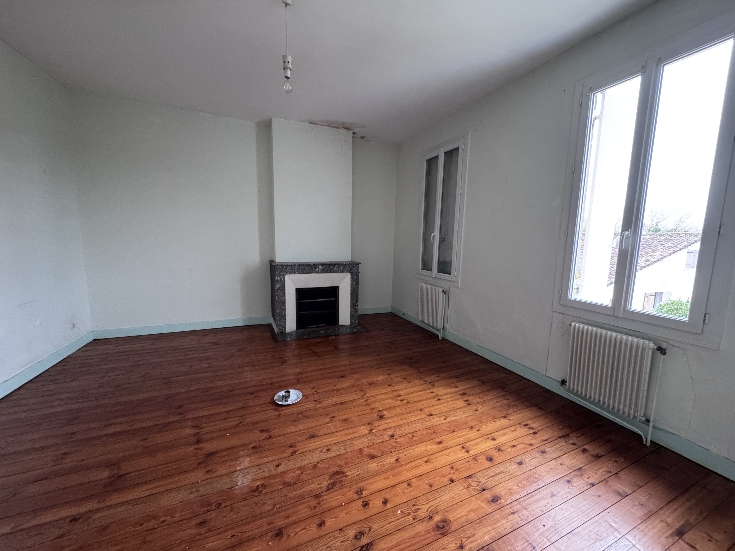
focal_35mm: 14
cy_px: 276
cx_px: 368
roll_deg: -1.3
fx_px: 297
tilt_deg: -7.0
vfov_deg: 85.7
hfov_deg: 102.1
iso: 640
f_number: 2.2
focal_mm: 2.22
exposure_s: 1/60
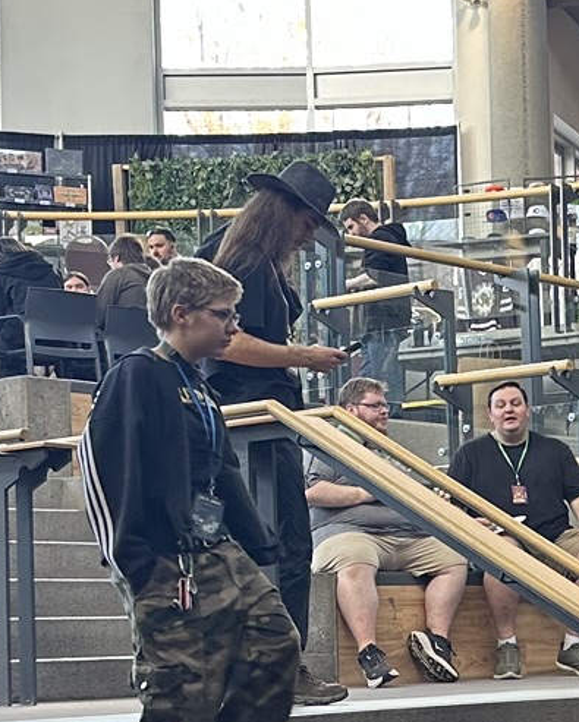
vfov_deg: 20.0
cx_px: 717
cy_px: 554
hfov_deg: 15.5
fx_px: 2033
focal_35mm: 95
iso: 160
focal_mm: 6.86
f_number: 1.78
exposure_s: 1/60
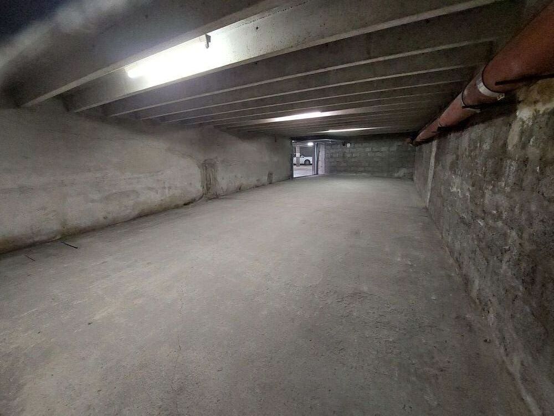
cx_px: 277
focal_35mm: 13
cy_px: 208
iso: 500
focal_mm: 1.74
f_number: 2.2
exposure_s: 1/25
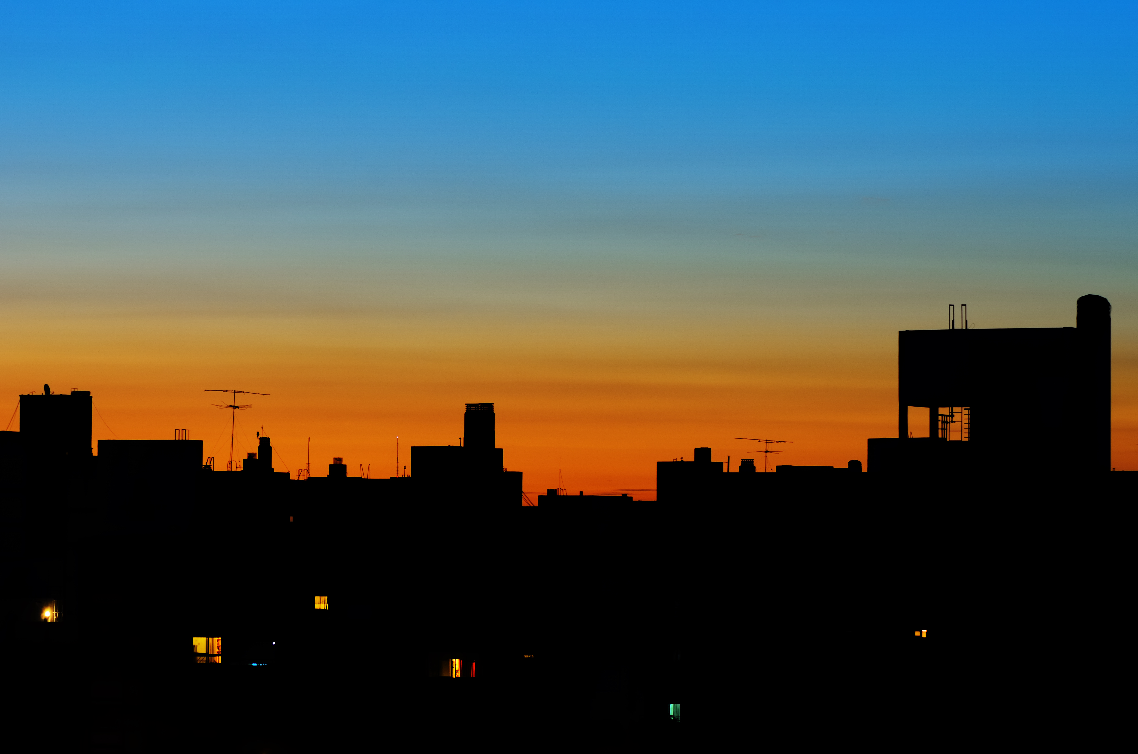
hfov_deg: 13.1
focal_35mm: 158
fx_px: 4968
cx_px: 569
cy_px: 377
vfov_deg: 8.7
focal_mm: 105
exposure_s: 2
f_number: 5.6
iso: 100
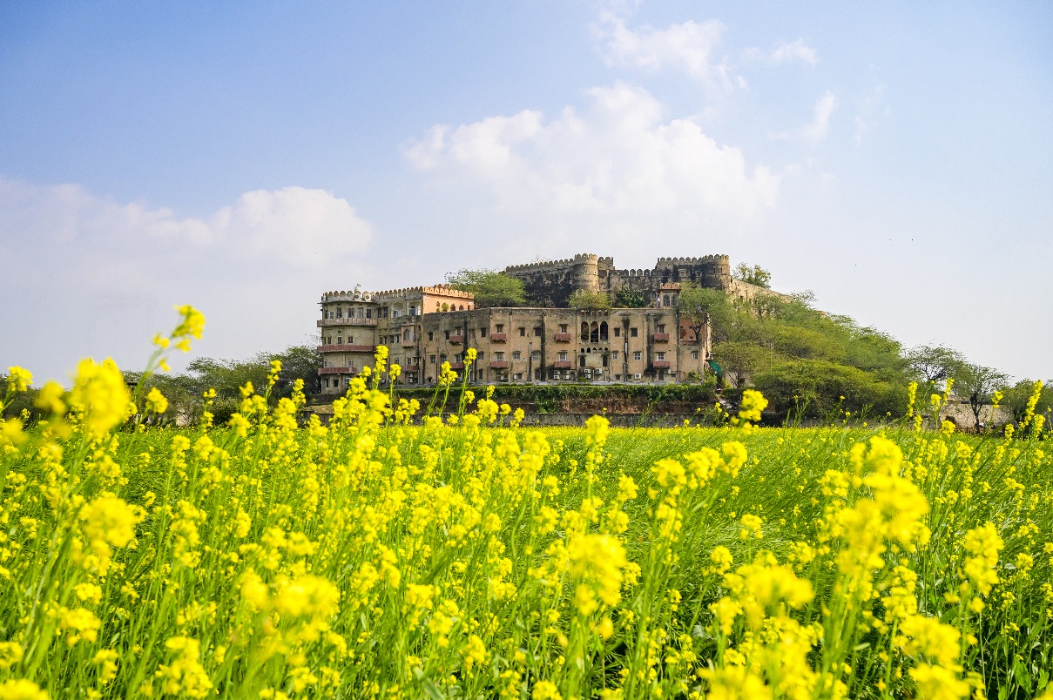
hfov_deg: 53.2
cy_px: 350
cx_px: 526
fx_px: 1052
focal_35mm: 36
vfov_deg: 36.8
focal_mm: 36
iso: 640
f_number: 8
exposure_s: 1/3333
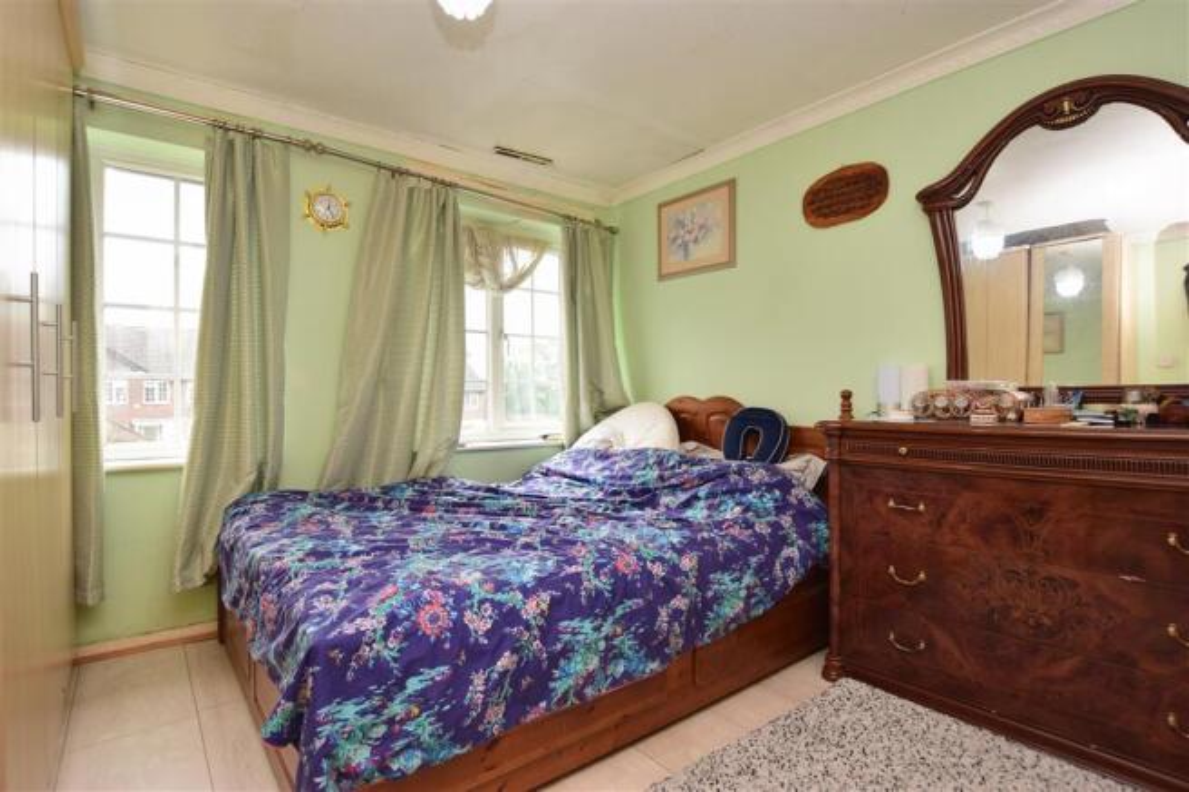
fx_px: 570
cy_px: 396
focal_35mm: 17
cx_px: 594
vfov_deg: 69.6
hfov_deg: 92.5
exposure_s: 1/80
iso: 250
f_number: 5
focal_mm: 11.5
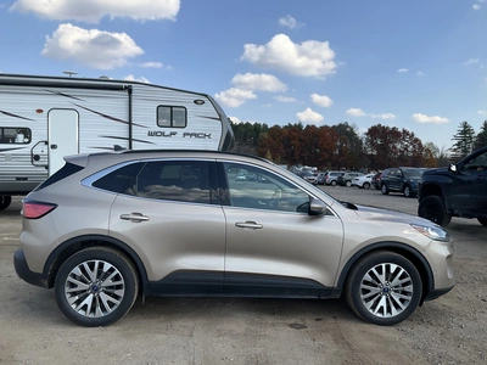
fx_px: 408
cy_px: 182
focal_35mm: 29
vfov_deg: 48.2
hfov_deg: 61.7
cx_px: 244
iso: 25
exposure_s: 1/1377
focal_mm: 3
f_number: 1.8
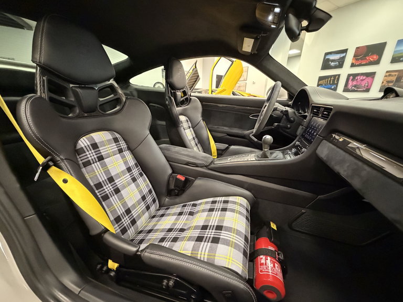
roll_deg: -1.9
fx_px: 163
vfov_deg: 85.7
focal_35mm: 14
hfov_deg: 102.1
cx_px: 202
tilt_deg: -18.9
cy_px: 151
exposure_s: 1/60
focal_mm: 2.22
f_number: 2.2
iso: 1250
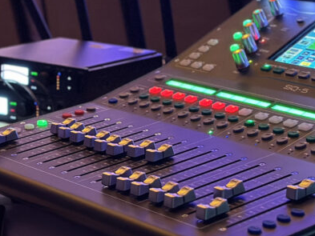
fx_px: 1138
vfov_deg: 11.6
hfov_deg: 15.7
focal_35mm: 125
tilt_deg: -3.0
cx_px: 248
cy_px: -67
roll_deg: +0.1
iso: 500
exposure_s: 1/40
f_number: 1.78
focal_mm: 6.86
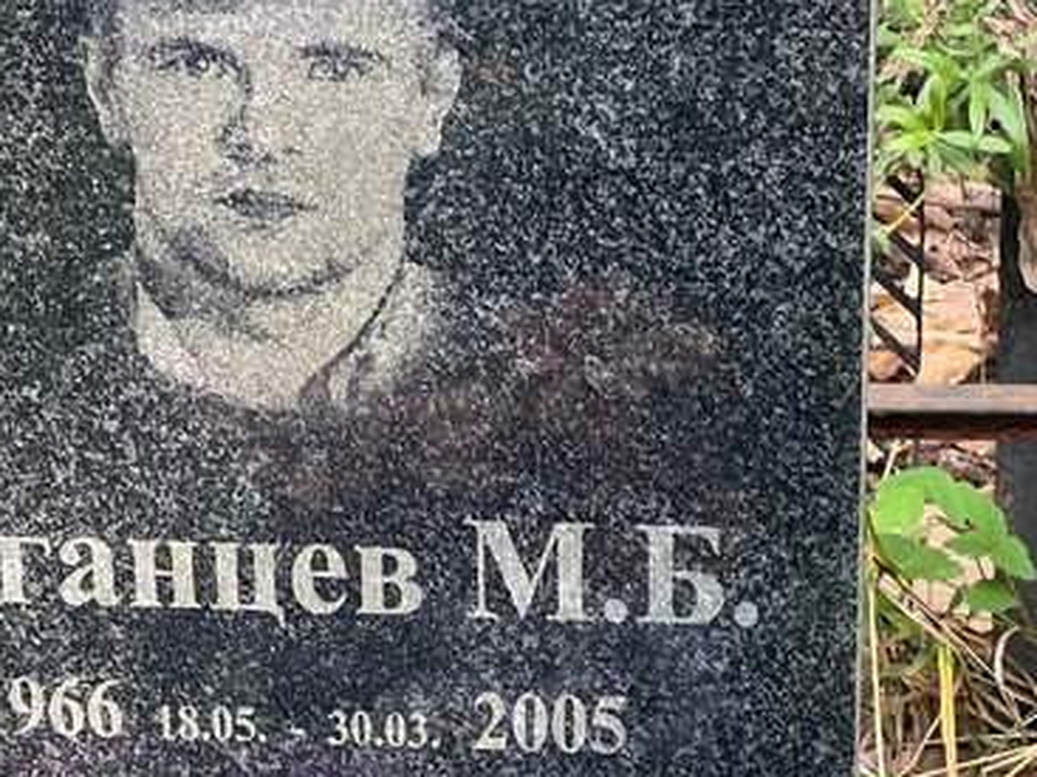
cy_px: 749
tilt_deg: -28.0
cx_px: 201
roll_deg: +3.2
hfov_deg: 11.7
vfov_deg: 8.8
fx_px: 5031
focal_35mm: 168
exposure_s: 1/121
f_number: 2.8
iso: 125
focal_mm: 9
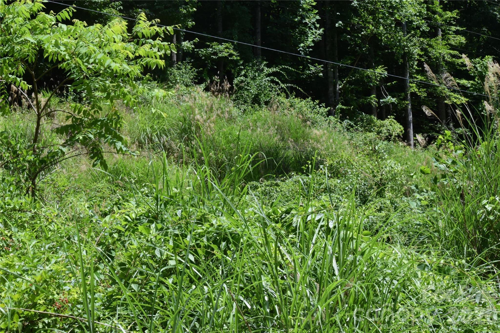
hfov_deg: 24.6
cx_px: 250
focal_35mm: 82
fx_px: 1146
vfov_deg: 16.6
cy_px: 166
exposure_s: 1/100
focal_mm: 55
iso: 180
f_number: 14
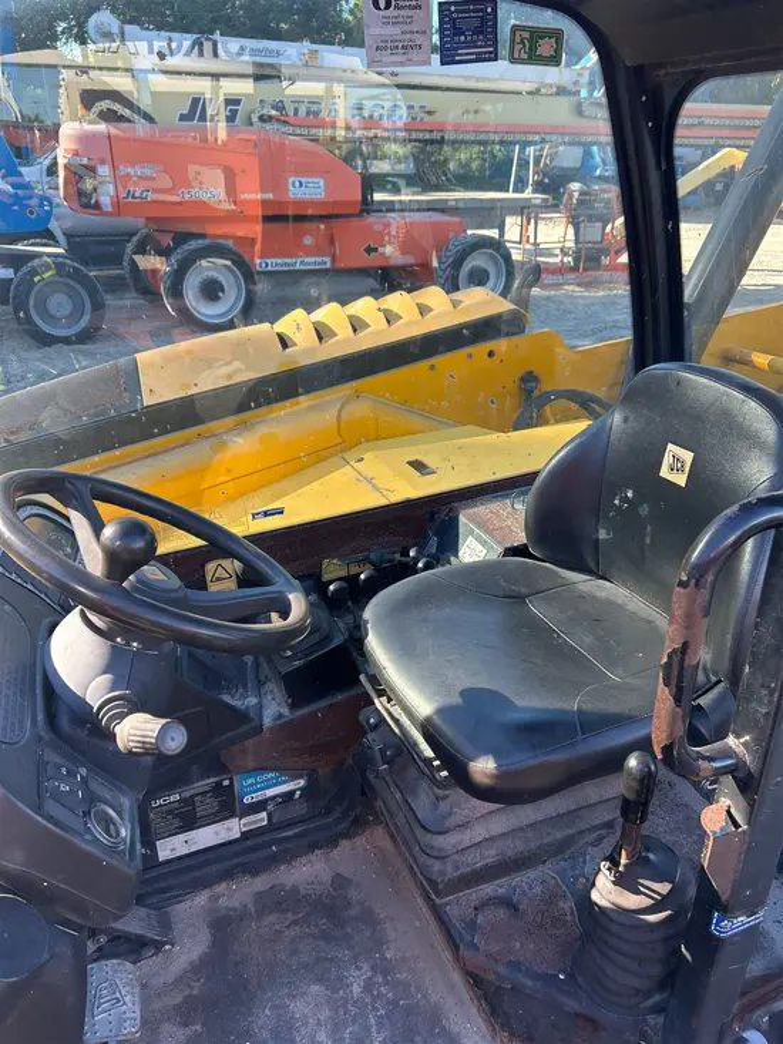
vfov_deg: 67.3
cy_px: 522
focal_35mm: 26
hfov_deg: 53.1
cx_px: 392
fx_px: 784
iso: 50
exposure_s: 1/354
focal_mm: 5.7
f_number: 1.5
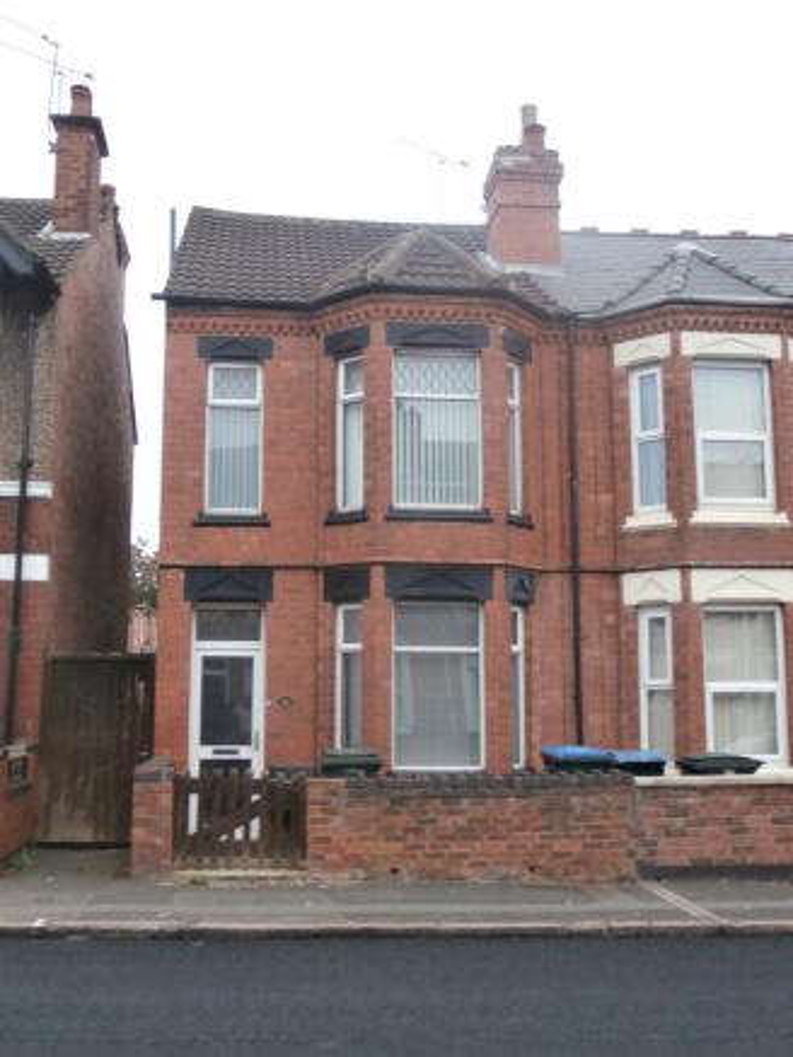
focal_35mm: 38
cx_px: 396
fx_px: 1160
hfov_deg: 37.7
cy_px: 528
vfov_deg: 49.0
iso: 100
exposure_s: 1/100
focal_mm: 6.67
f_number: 3.9
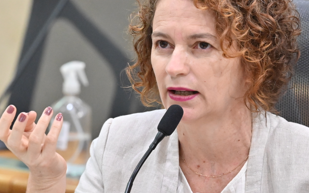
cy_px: 83
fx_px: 3537
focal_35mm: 420
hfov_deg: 5.0
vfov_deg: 3.1
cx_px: 177
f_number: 5.6
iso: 5000
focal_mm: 200
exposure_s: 1/200
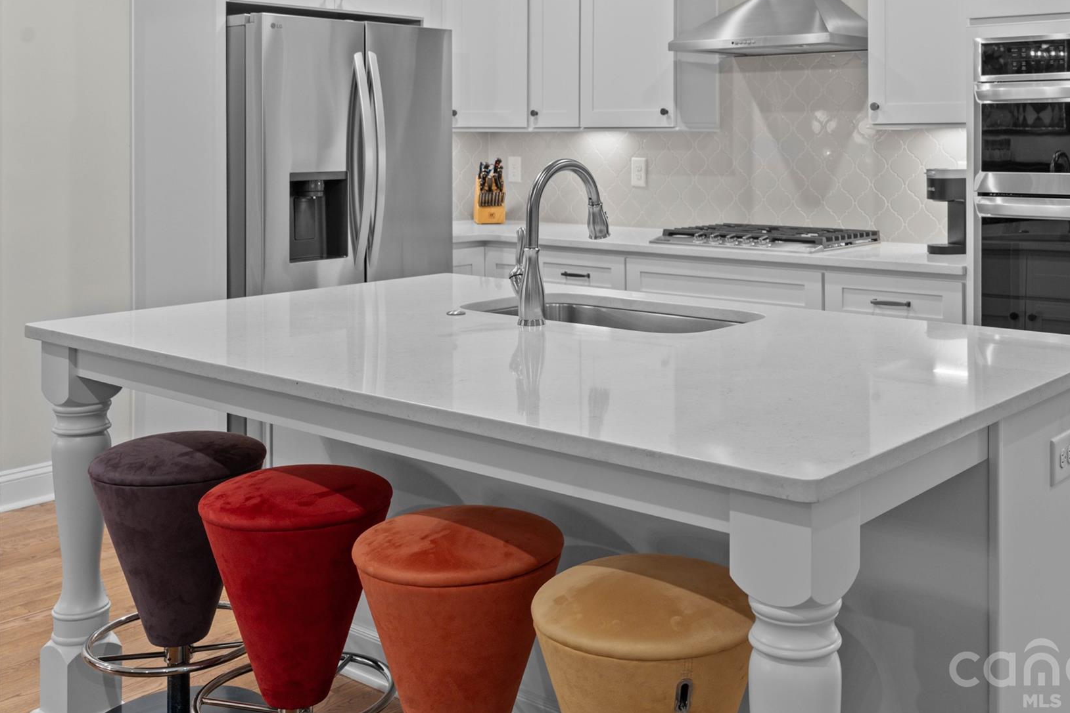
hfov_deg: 49.1
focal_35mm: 39
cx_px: 672
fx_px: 1159
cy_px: 270
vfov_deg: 34.0
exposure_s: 1/3
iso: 400
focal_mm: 31
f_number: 7.1
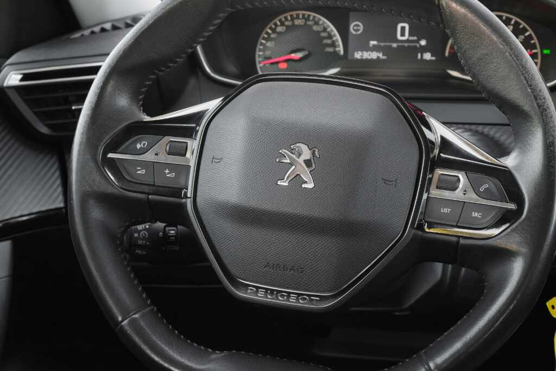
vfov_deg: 20.0
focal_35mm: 68
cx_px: 278
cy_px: 186
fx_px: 1050
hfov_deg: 29.7
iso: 2000
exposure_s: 1/50
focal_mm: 45
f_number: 9
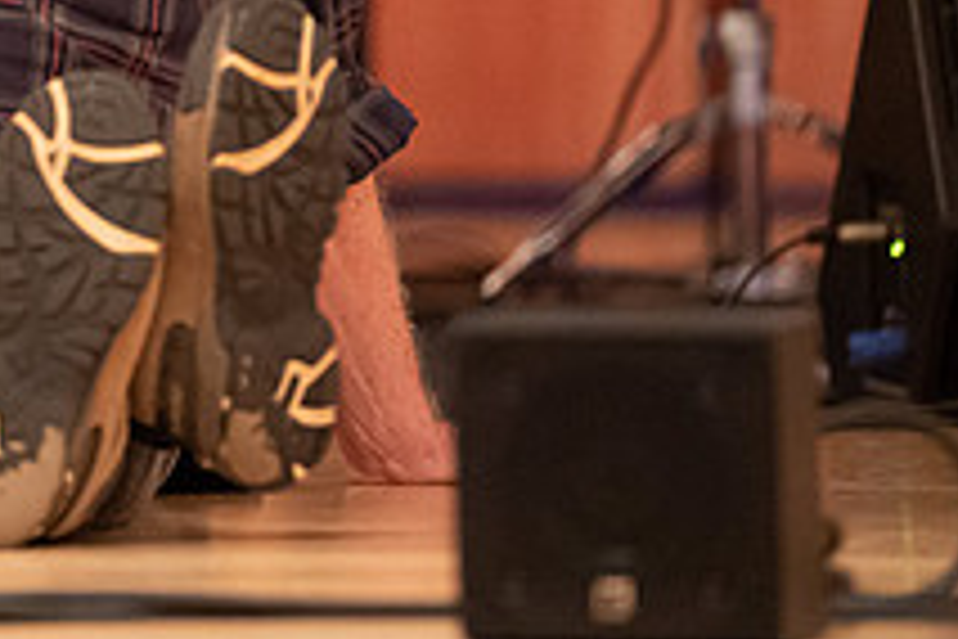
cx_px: -184
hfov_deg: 3.8
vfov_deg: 2.5
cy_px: -214
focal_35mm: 544
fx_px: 14475
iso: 12800
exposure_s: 1/80
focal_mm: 200
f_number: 2.8
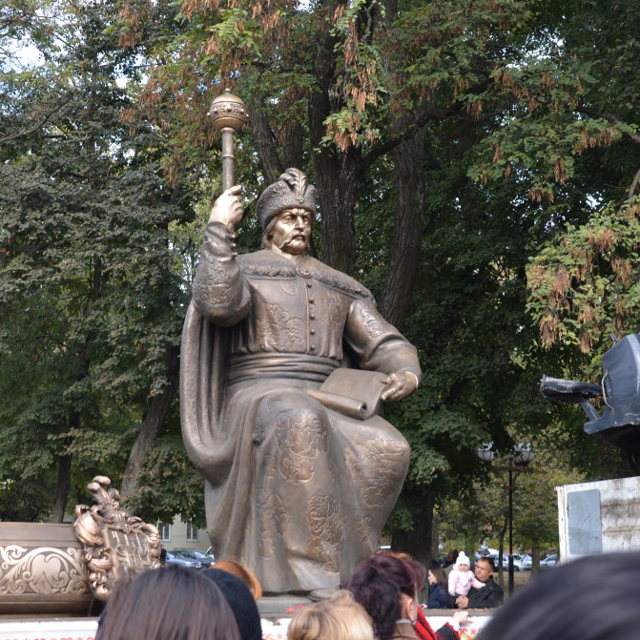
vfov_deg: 26.1
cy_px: 320
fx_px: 1381
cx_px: 284
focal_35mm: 66
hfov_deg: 26.1
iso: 200
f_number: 5.6
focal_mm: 34
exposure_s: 1/125
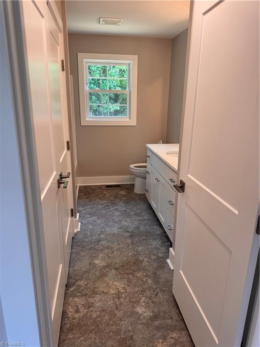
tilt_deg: -16.6
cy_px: 174
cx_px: 130
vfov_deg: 71.6
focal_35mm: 24
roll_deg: -2.0
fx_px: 240
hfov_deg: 56.8
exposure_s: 1/120
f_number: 1.78
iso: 64
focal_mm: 6.76
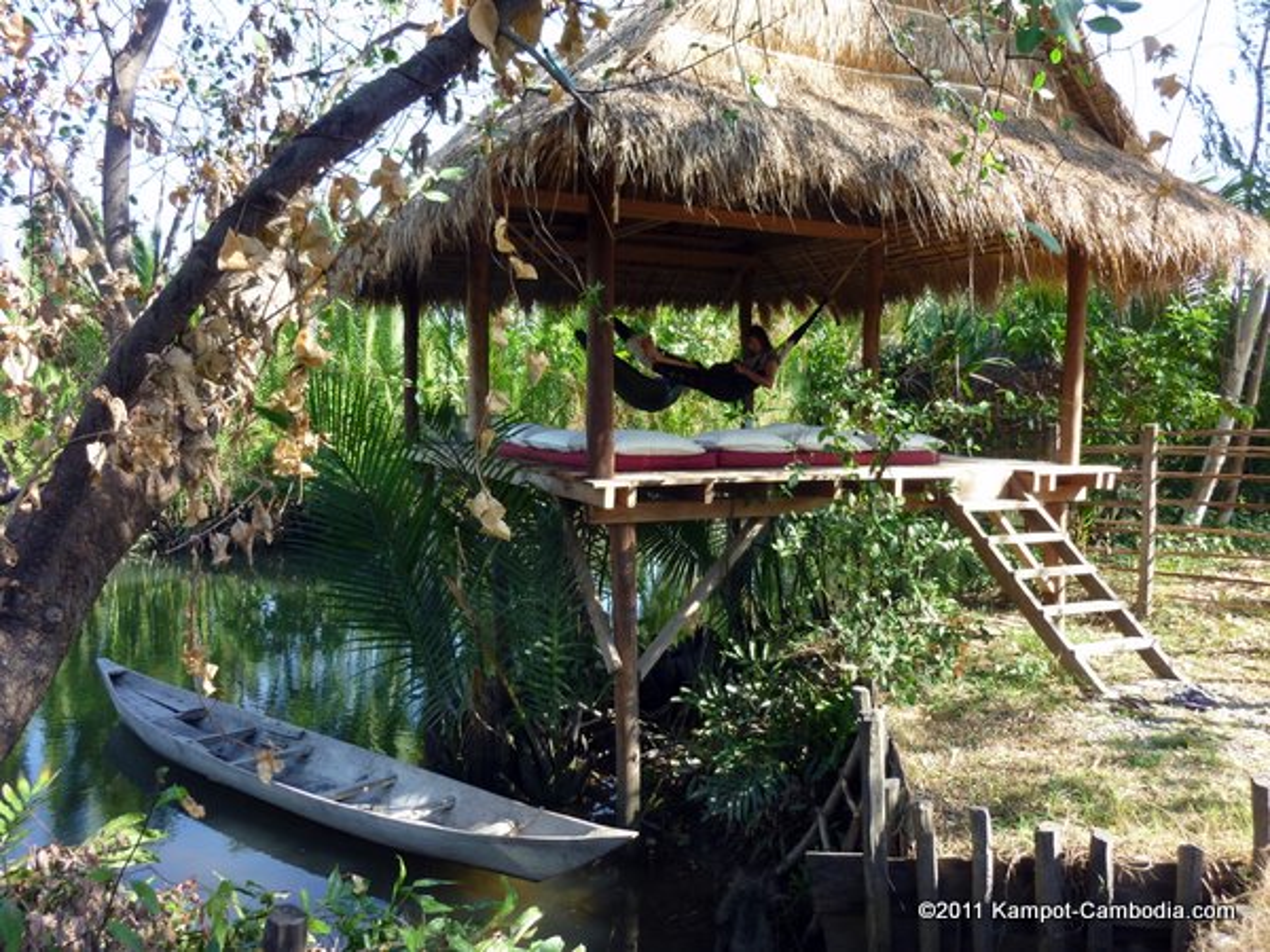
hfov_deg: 69.4
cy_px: 476
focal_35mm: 25
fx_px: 917
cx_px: 635
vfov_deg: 54.9
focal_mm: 4.5
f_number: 3.3
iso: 80
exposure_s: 1/100
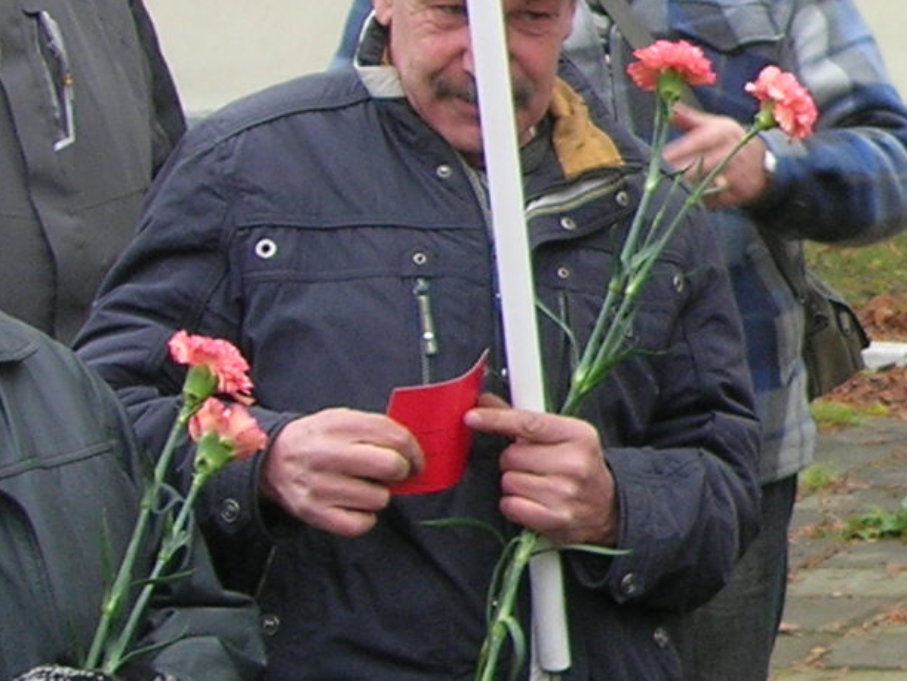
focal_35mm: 161
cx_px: 1854
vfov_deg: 9.2
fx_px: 4218
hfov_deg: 11.1
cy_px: 254
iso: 64
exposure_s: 1/97.2
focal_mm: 7.8
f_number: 2.8
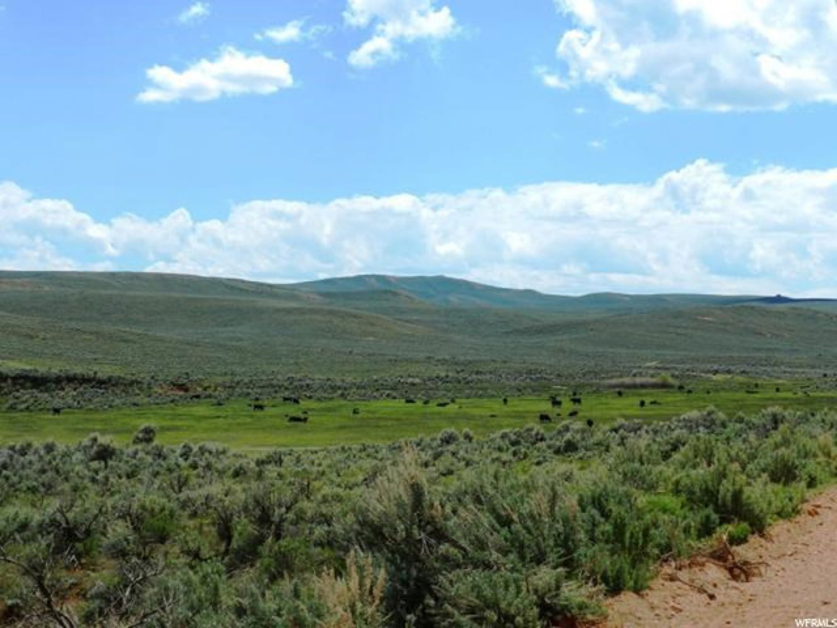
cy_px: 314
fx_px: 1282
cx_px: 418
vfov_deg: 27.5
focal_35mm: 53
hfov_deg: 36.2
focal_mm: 9.4
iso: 160
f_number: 5
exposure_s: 1/1000
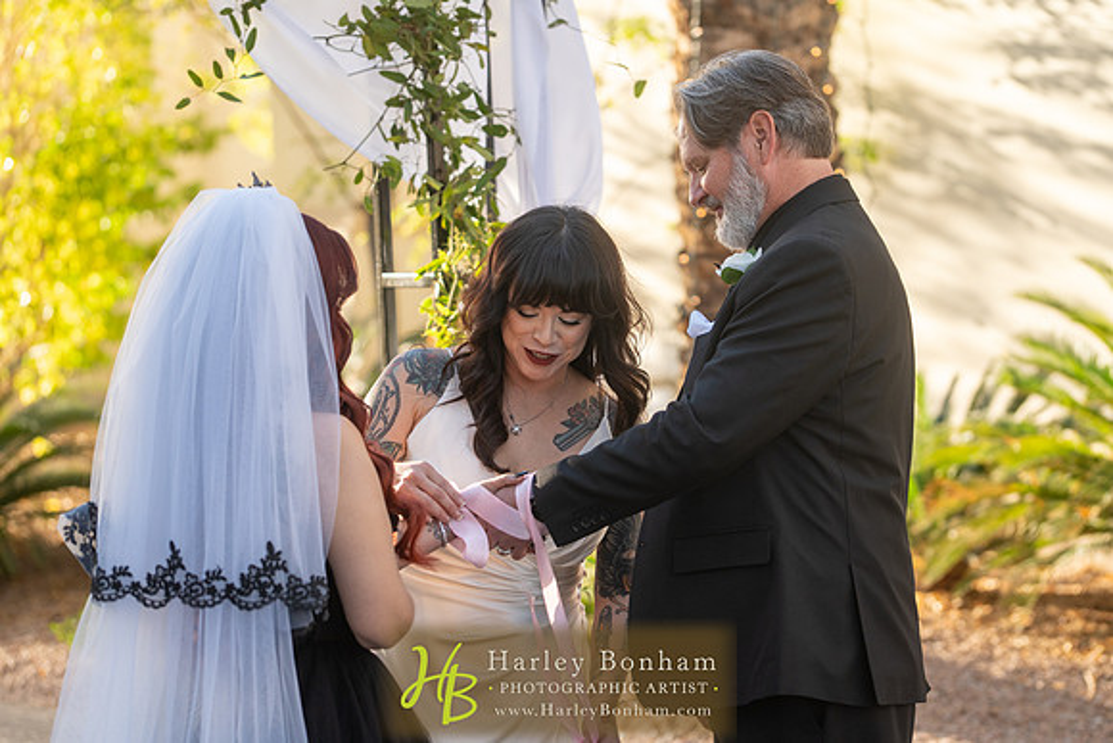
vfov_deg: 9.4
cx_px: 605
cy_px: 339
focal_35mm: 147
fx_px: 4538
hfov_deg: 14.0
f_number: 4
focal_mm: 135
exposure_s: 1/250
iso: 400
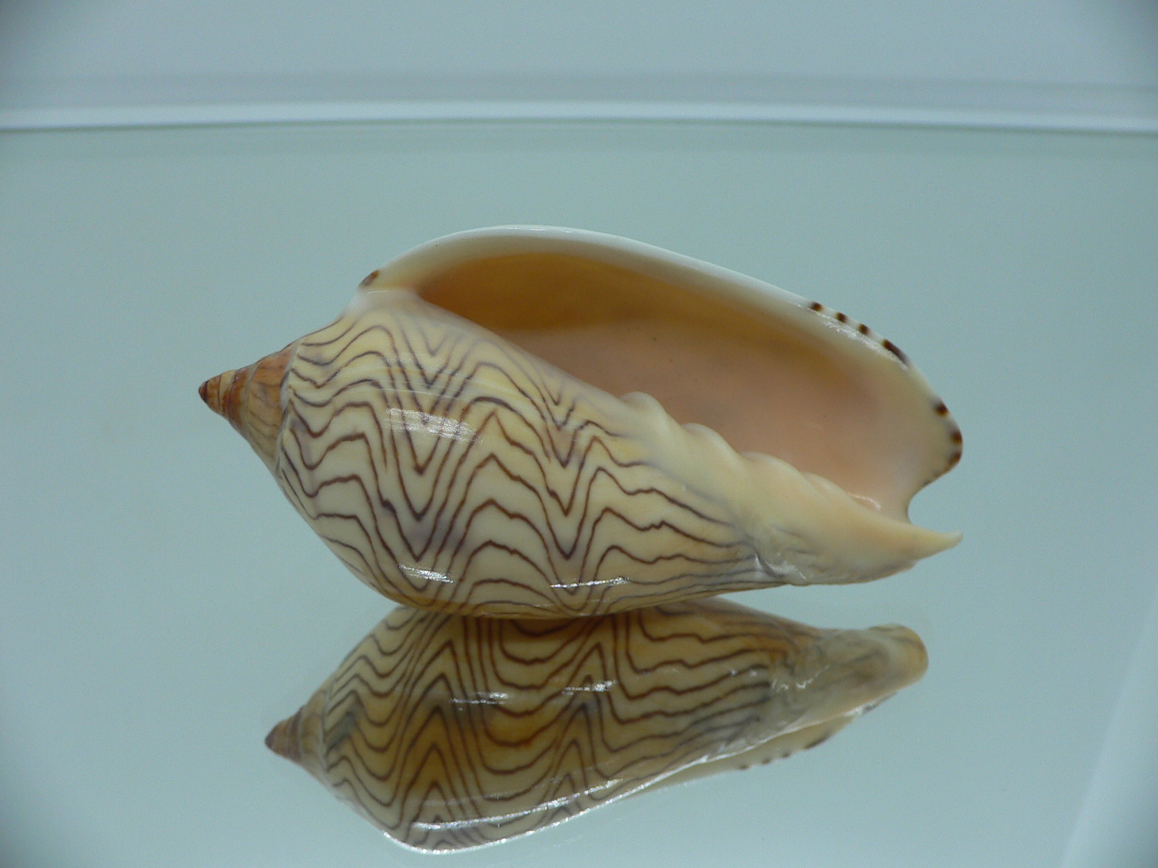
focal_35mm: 35
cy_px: 434
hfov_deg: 52.6
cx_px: 579
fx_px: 1171
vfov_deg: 40.7
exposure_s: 1/60
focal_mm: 4.6
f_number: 2.8
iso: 80
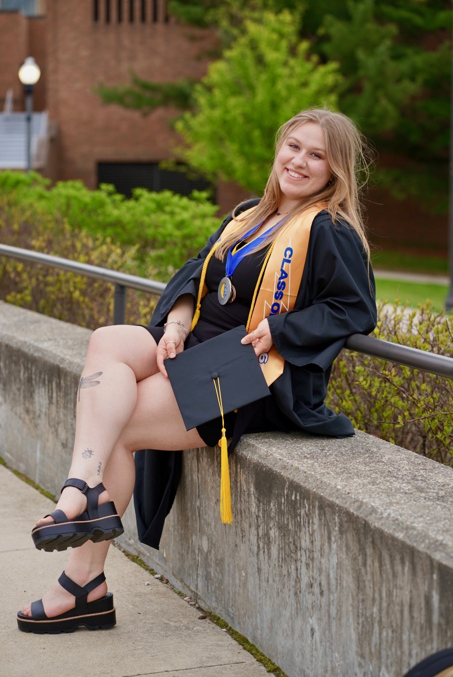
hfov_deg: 16.1
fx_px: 1602
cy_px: 338
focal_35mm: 85
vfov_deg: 23.9
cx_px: 226
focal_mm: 85
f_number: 4
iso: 250
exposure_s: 1/160
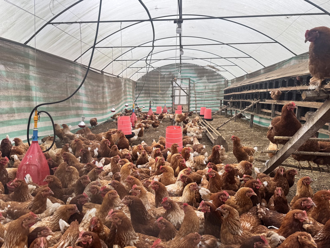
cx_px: 165
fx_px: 229
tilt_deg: -7.3
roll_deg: -1.2
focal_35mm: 24
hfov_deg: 71.6
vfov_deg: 56.8
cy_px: 124
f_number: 1.78
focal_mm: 6.76
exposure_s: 1/639
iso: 80
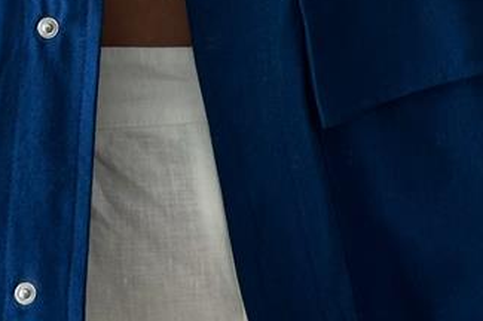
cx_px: 340
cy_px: -129
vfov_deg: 10.8
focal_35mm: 123
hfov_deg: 16.6
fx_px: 1649
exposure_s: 1/142
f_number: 1.78
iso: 64
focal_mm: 6.86
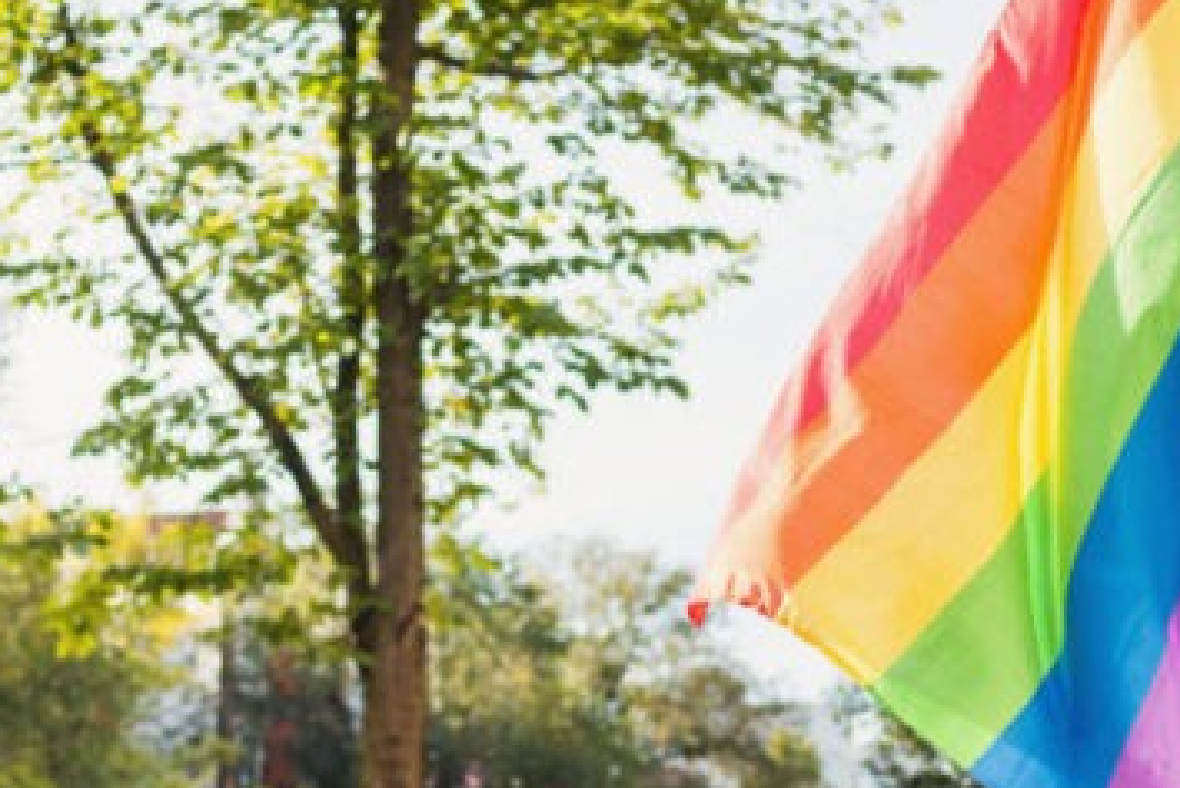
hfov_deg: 20.2
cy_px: 848
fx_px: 3312
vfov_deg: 13.3
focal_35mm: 101
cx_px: 705
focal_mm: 35
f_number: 2.8
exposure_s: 1/4000
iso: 320
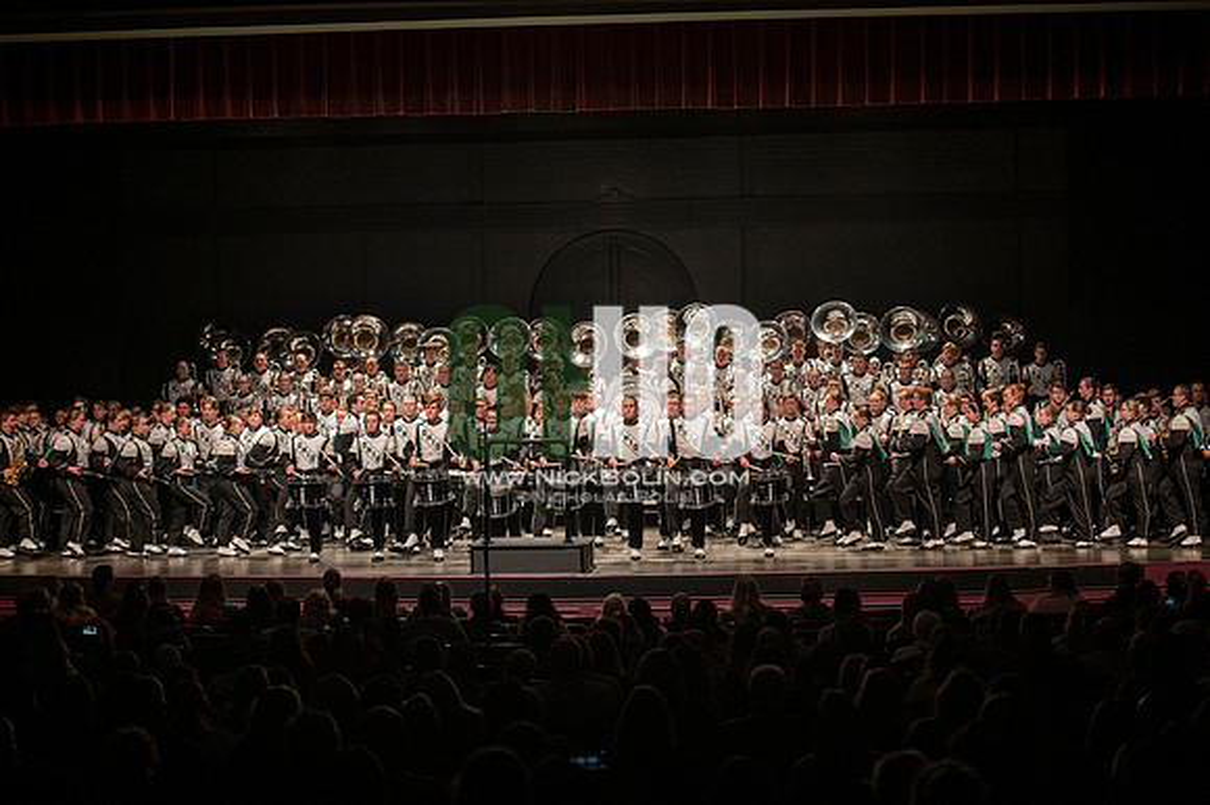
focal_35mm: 70
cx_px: 605
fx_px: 2351
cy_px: 402
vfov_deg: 19.4
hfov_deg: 28.9
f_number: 2.8
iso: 2500
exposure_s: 1/500
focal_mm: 70
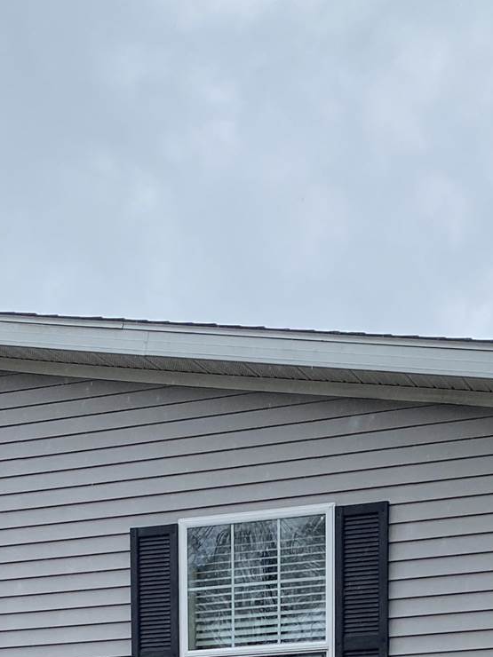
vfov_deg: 21.5
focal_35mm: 81
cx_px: 235
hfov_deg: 18.2
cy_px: 880
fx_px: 1538
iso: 32
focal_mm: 4.25
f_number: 1.8
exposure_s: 1/690
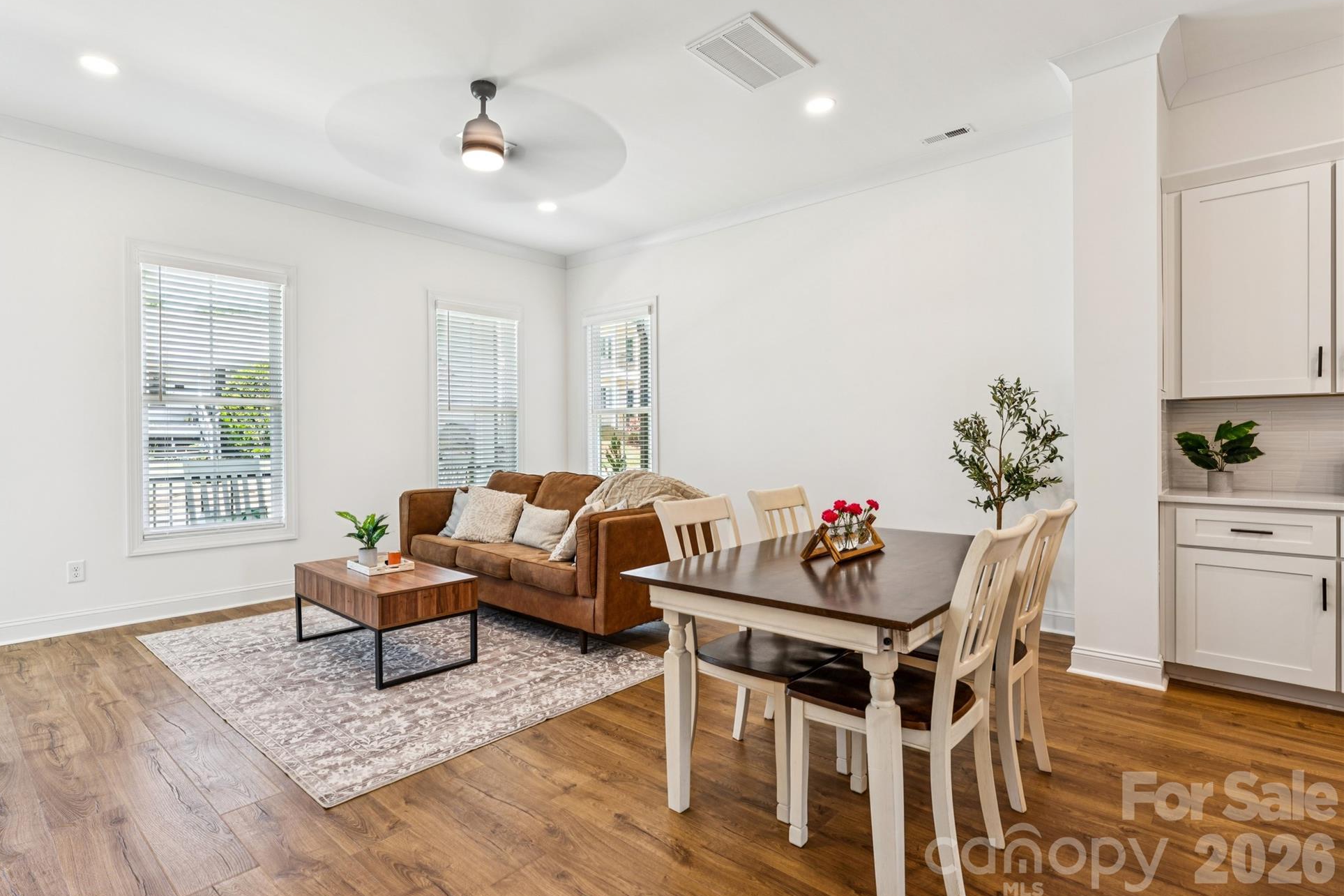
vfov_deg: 68.5
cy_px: 433
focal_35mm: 18
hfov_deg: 91.1
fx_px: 658
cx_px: 631
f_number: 9
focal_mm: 16.6
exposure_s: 1/6
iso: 100
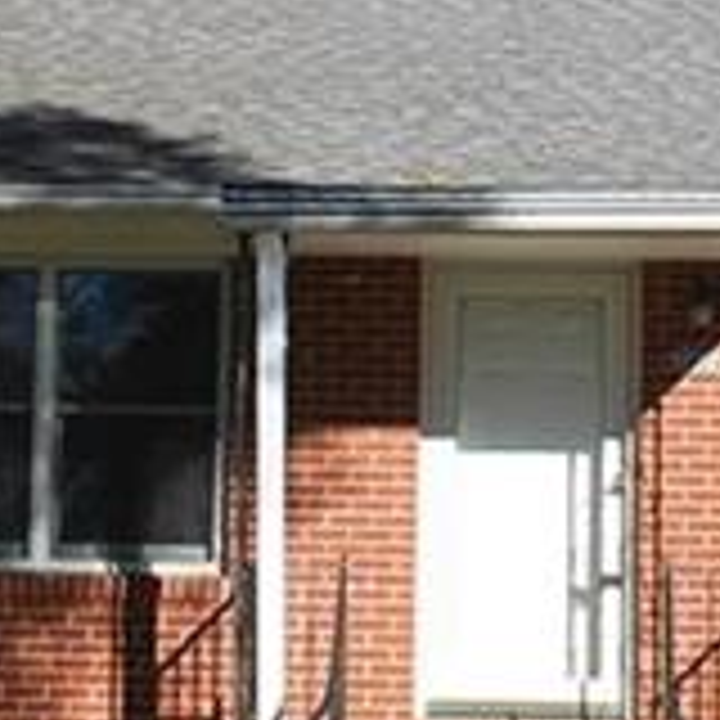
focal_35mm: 163
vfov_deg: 10.7
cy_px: 158
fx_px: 3836
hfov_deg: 10.7
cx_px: 468
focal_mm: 20
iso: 180
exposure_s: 1/250
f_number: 10
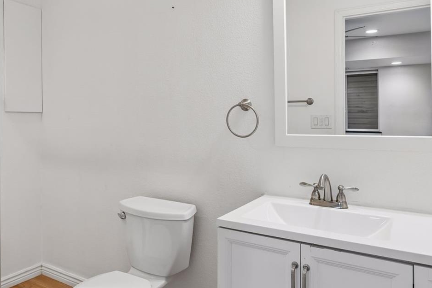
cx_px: 202
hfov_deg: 63.6
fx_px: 348
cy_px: 113
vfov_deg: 44.7
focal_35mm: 29
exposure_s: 1/15
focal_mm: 17
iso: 400
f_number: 9
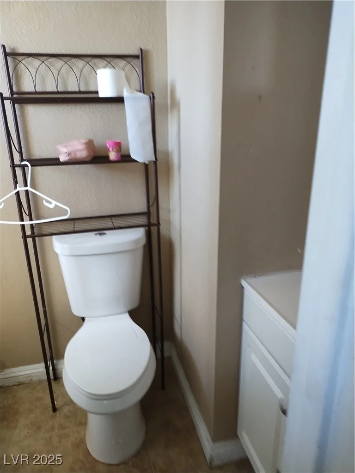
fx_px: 342
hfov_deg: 54.9
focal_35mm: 25
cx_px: 178
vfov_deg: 69.4
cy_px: 236
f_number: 1.7
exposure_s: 1/40
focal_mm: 4.71
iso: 241
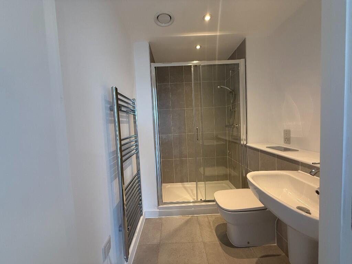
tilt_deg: -2.8
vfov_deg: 85.7
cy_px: 132
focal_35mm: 14
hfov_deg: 102.1
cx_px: 176
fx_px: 142
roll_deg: +2.6
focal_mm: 2.22
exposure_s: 1/100
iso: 160
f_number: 2.2
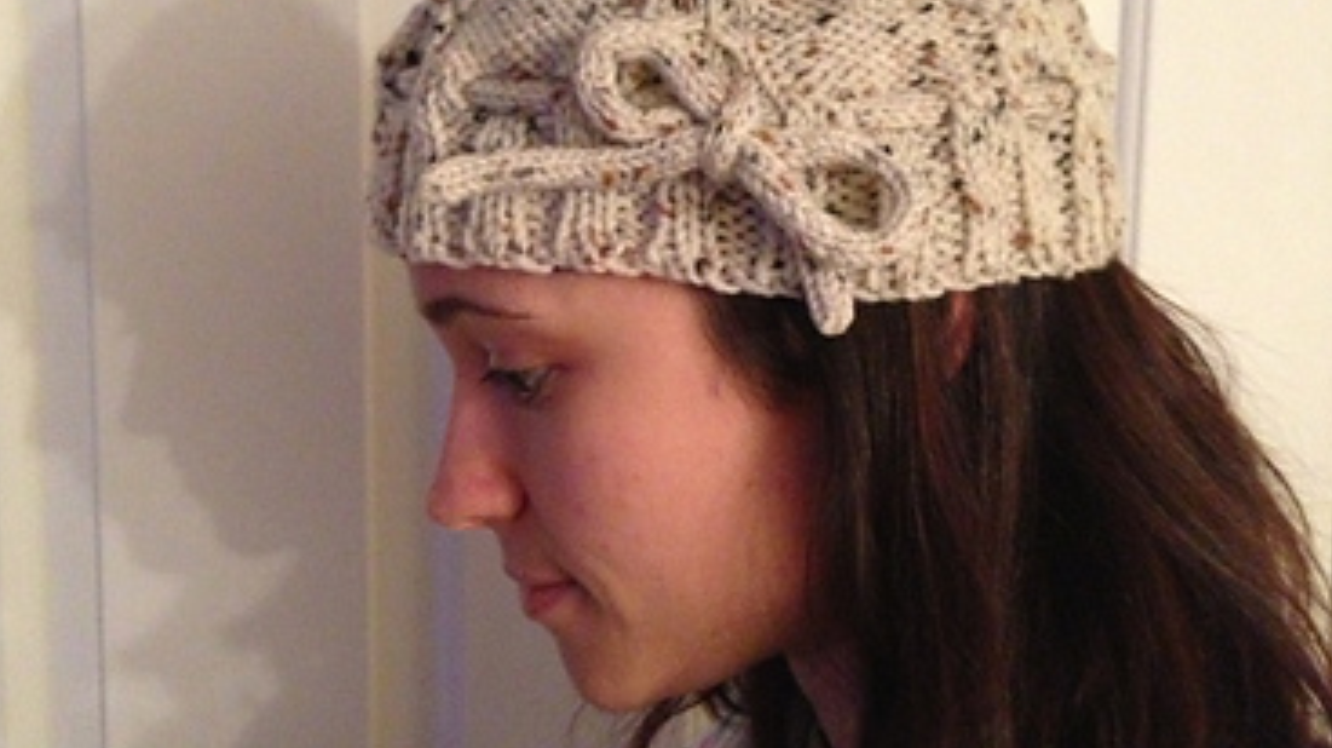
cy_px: 334
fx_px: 1730
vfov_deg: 24.4
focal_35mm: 49
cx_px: 662
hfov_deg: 42.1
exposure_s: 1/15
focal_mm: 4.13
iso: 800
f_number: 2.4
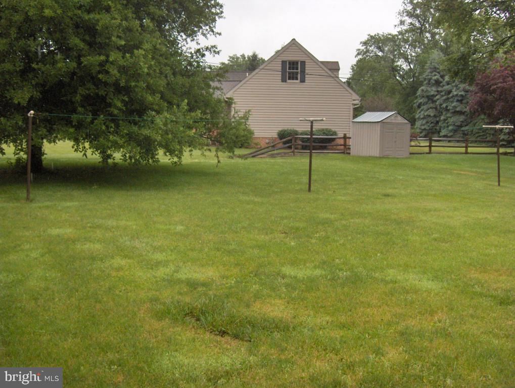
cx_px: 258
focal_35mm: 39
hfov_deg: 47.8
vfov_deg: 36.9
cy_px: 194
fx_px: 581
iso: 100
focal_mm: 8
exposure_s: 1/549
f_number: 2.8
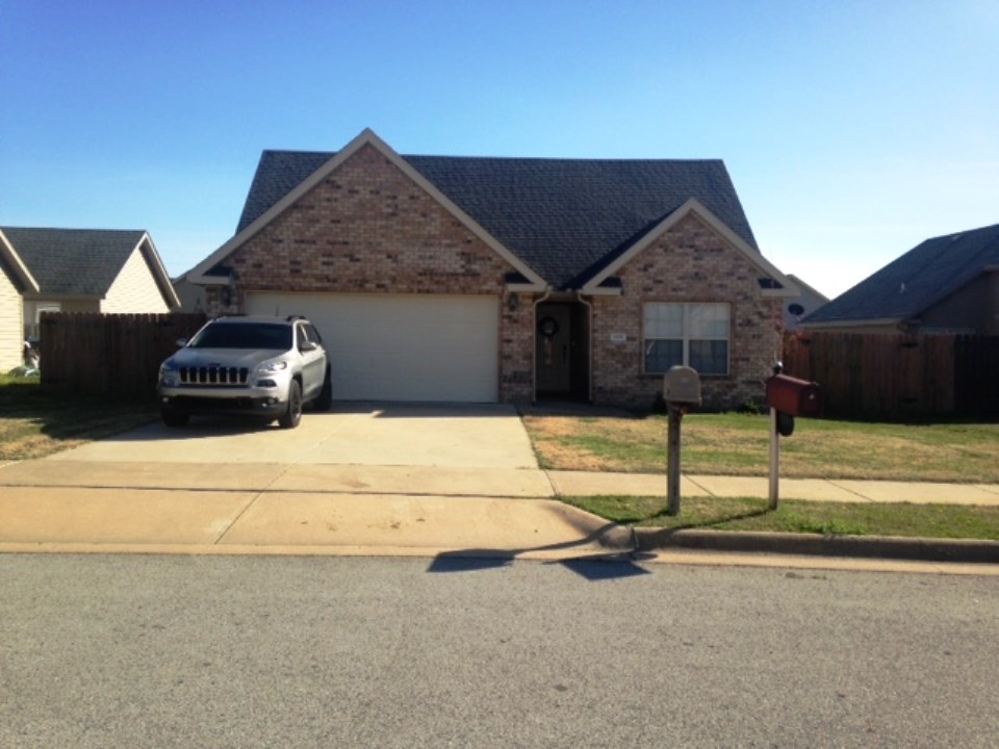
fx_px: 952
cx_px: 500
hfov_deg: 55.4
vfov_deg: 42.9
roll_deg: -0.2
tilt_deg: -5.4
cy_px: 374
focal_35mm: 33
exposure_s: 1/1290
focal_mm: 4.12
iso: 50
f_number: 2.4
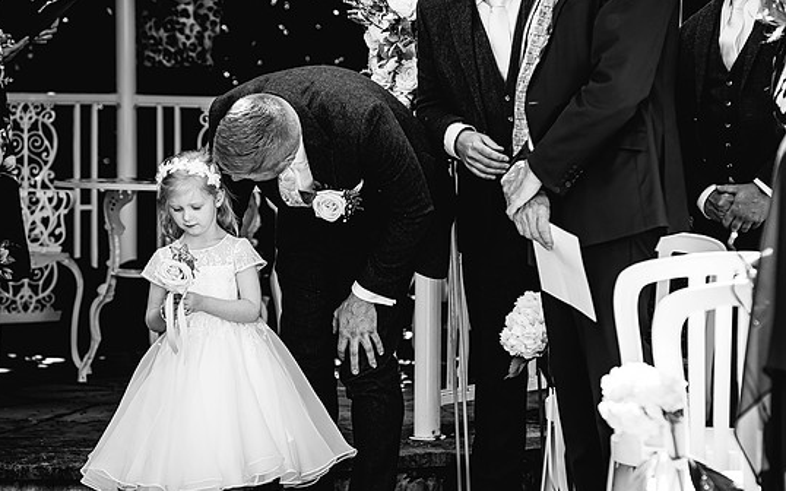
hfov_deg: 12.7
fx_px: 3534
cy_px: 254
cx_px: 370
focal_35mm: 165
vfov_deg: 7.9
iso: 400
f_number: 4.5
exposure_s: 1/400
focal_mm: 150
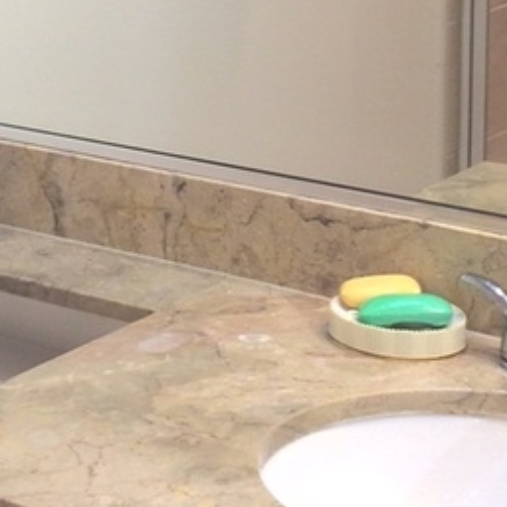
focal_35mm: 108
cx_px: 200
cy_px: 6
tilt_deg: -10.3
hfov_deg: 16.1
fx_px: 1790
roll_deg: +1.5
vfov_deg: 15.8
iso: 50
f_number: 2.2
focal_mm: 4.15
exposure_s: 1/30
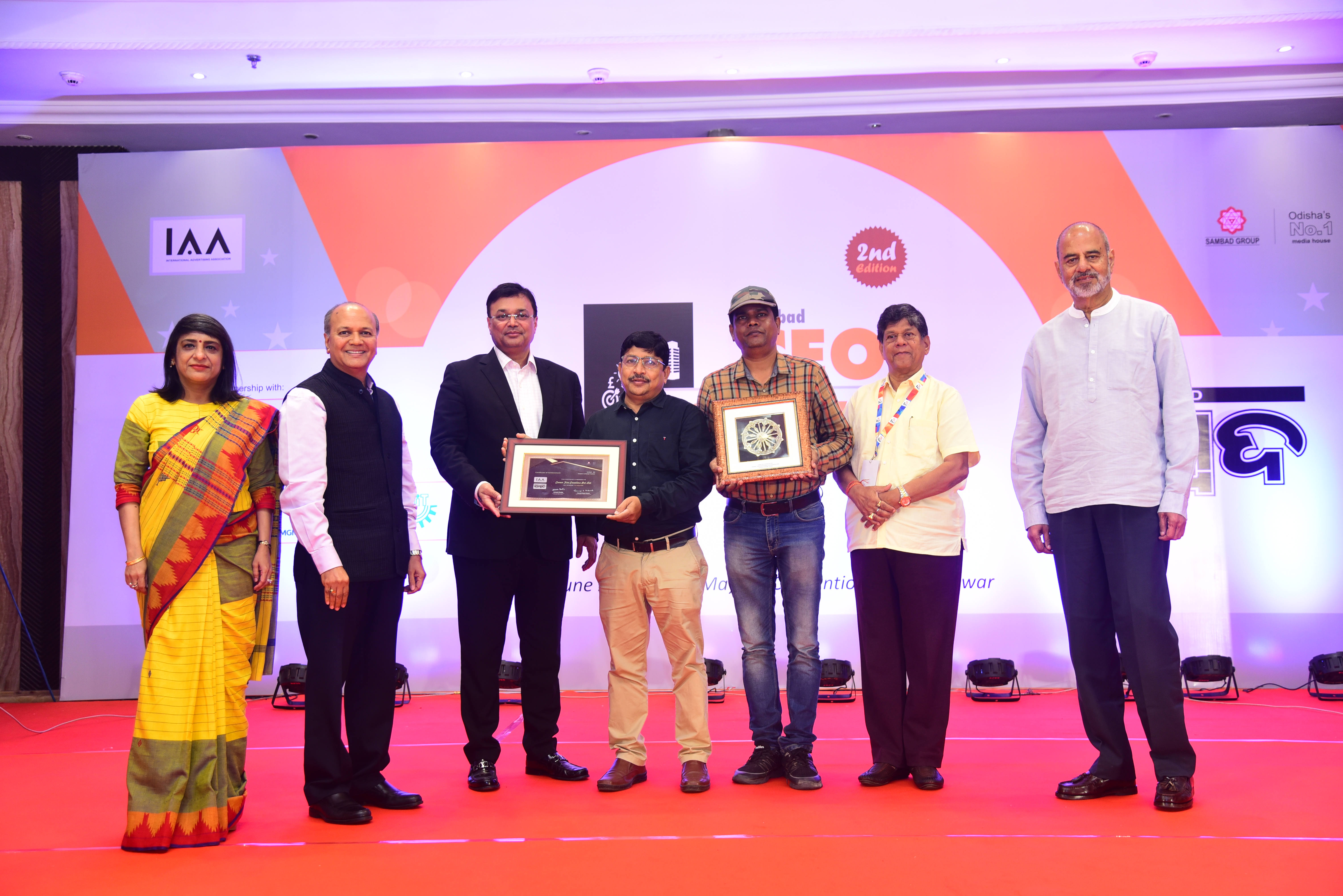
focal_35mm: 38
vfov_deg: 35.1
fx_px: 1418
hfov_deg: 50.7
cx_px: 672
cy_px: 448
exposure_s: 1/125
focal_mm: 38
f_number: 4
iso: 640
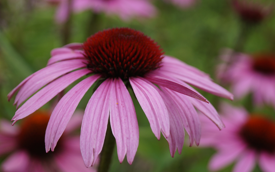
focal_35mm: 85
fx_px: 633
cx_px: 137
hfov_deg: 24.5
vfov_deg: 15.4
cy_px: 88
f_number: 6.3
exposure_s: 1/250
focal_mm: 55
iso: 100
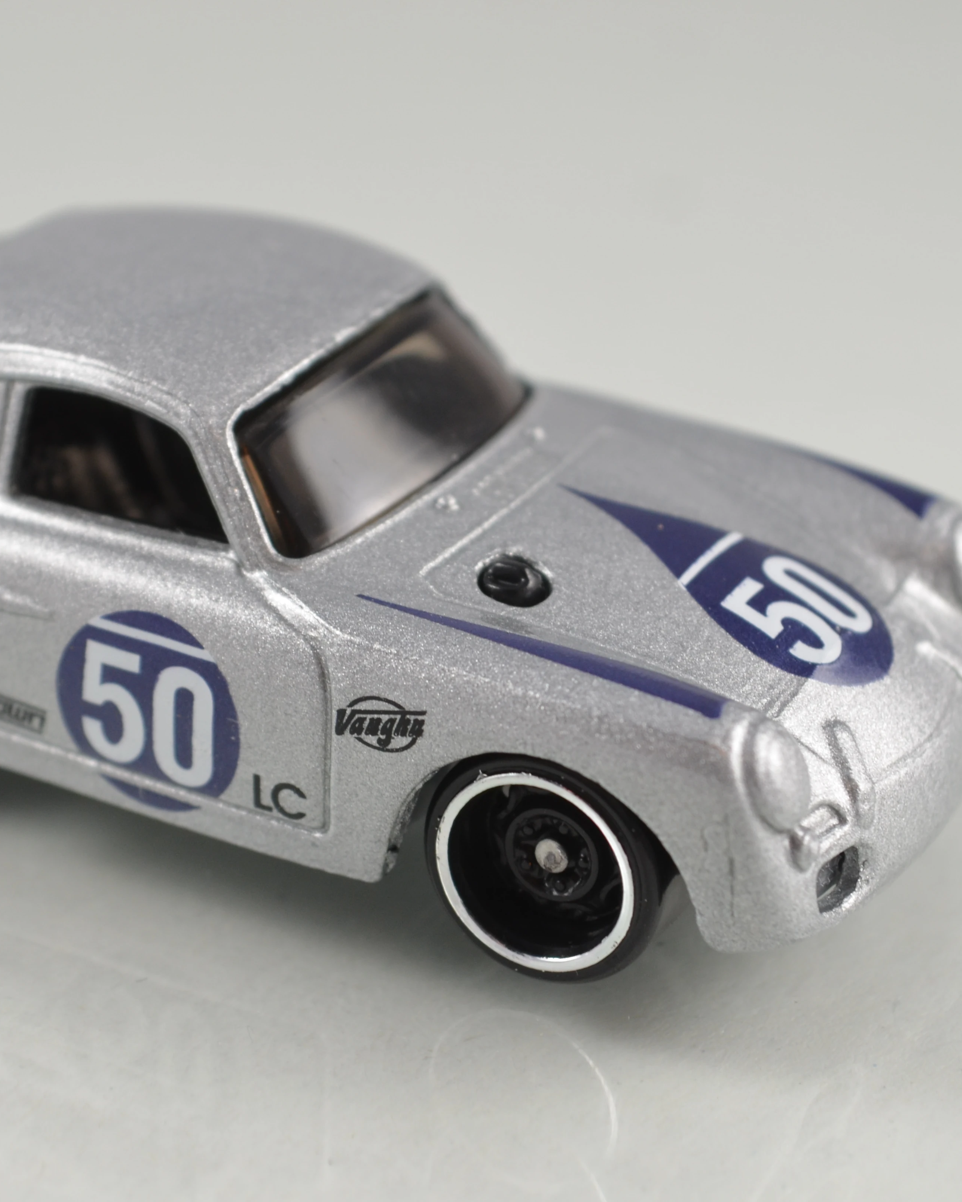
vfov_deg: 16.3
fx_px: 4189
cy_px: 603
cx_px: 397
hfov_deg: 13.1
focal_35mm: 118
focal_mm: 55
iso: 400
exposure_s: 1/60
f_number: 8
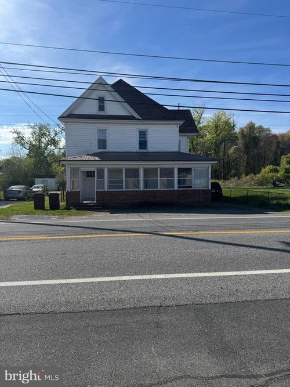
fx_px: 268
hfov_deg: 56.8
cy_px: 194
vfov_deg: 71.6
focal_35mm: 24
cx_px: 145
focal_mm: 6.76
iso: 80
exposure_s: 1/5348
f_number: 1.78
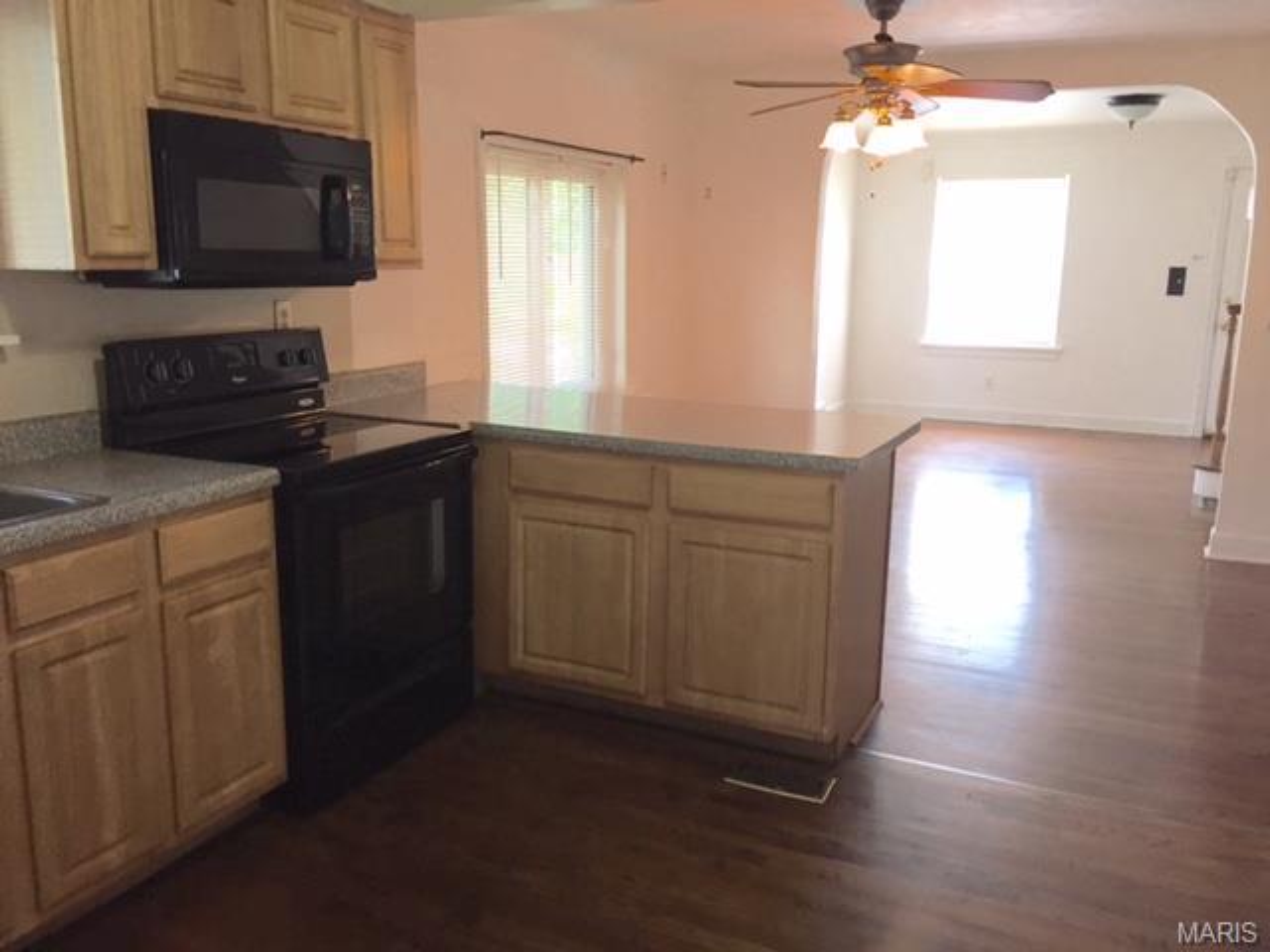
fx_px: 1064
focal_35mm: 29
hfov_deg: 61.7
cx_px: 635
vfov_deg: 48.2
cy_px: 476
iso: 50
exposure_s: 1/30
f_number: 2.2
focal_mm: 4.15
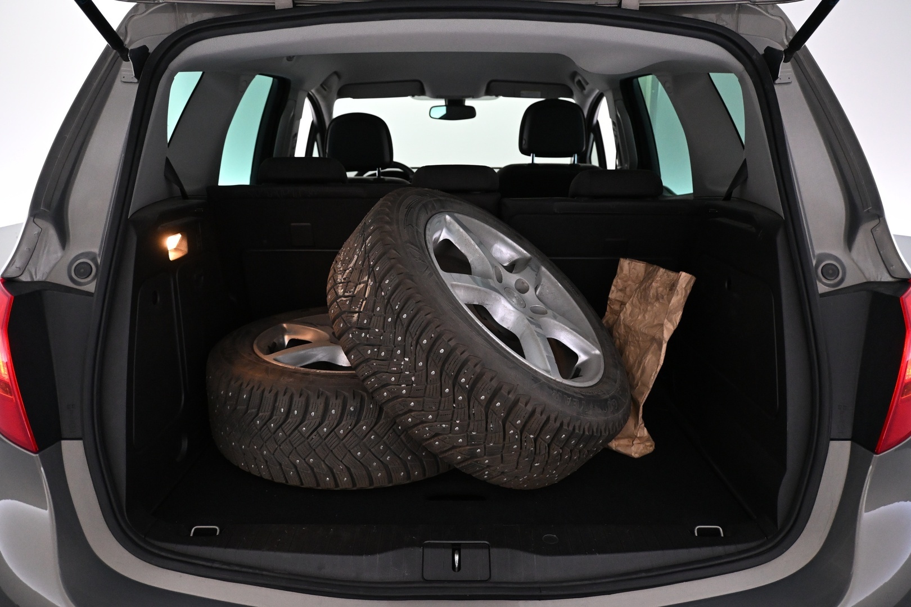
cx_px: 456
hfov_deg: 67.4
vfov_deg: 47.9
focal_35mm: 27
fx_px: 683
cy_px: 304
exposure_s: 1/125
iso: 2500
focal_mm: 18
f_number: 3.5
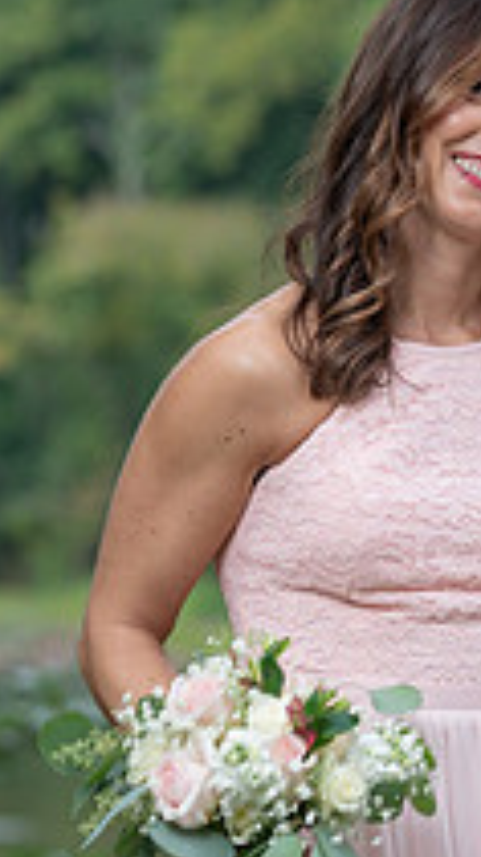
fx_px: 6535
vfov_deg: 7.5
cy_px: 536
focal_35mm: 288
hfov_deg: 4.2
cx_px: 613
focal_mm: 97
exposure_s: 1/250
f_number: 4
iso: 100
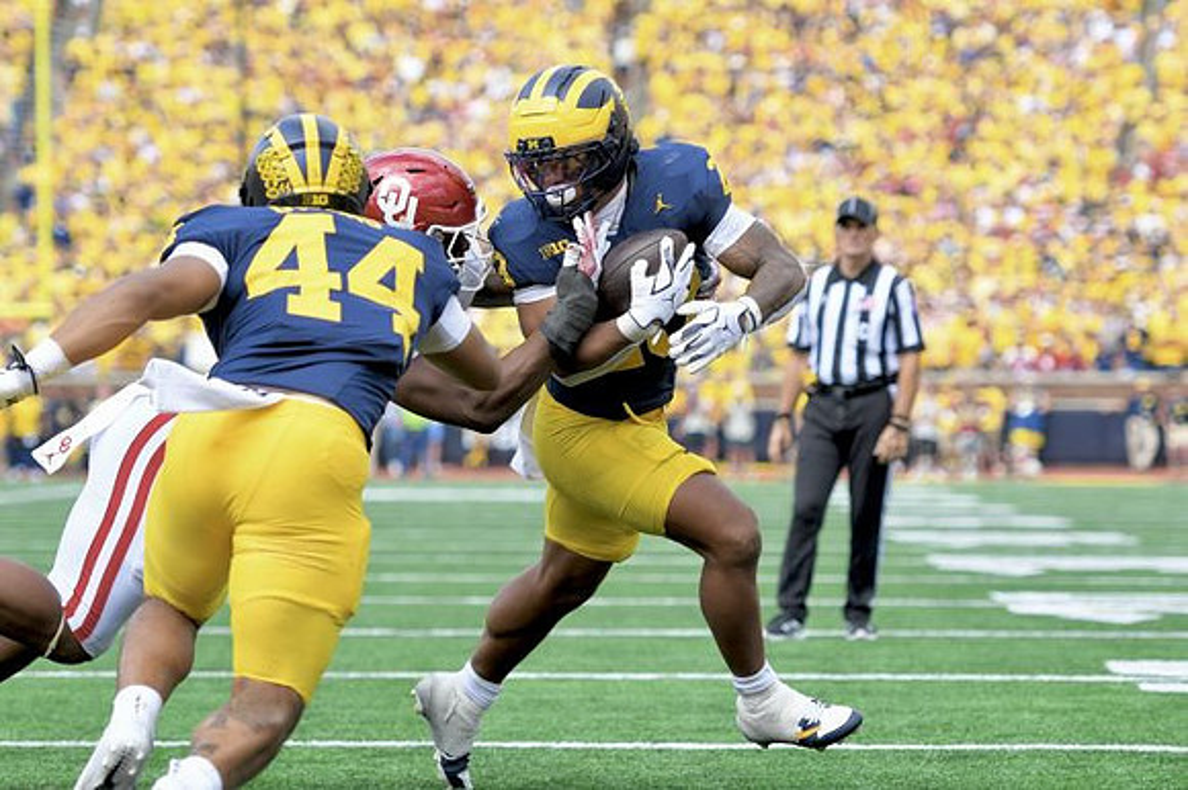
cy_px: 395
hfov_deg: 12.2
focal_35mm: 168
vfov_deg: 8.2
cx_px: 594
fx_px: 5541
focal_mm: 112
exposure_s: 1/1250
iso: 250
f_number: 2.8
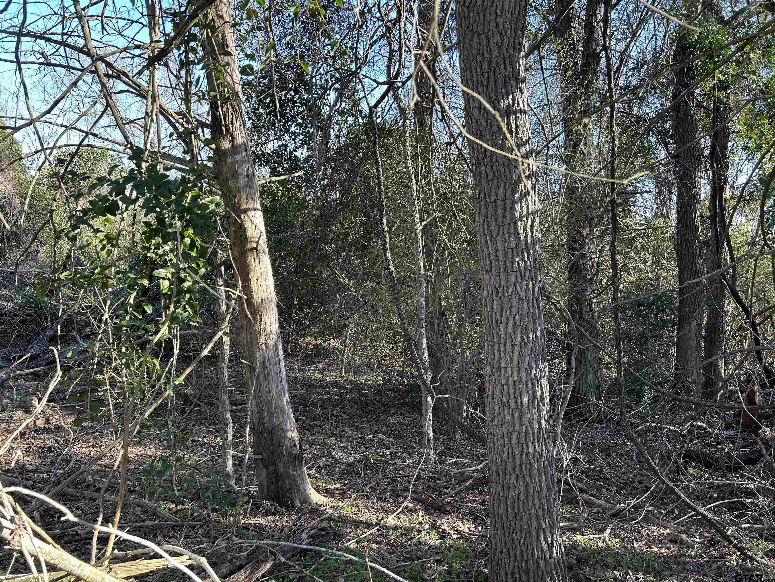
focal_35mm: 26
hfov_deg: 67.3
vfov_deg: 53.1
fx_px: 582
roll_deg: -0.1
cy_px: 291
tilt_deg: -3.8
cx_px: 388
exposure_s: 1/202
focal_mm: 5.7
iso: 40
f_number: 1.5
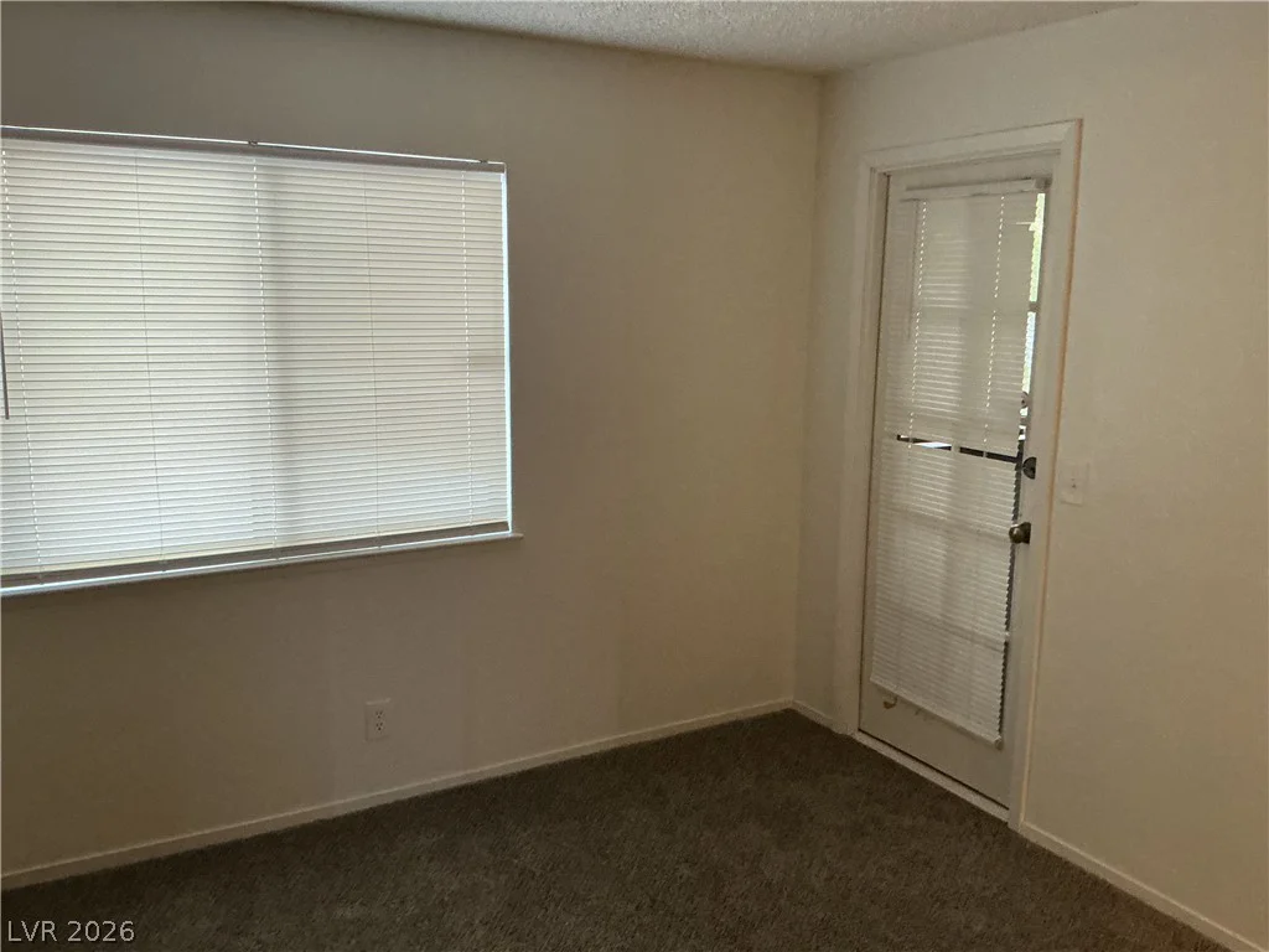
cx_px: 634
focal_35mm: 29
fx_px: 1063
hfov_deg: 61.7
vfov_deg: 48.2
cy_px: 476
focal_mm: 3
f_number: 1.8
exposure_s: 1/60
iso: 200
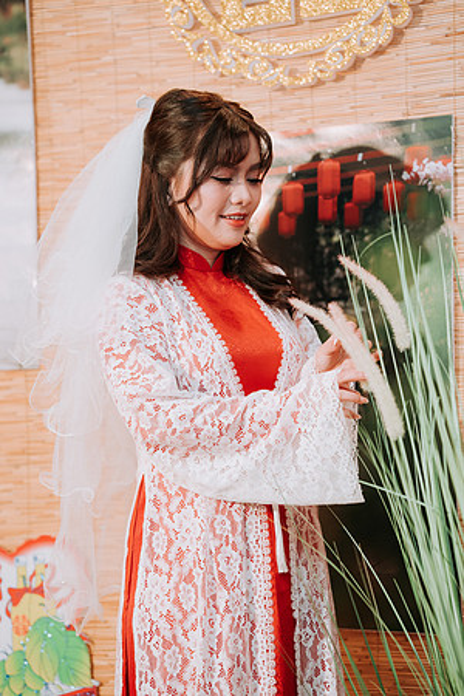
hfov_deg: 16.1
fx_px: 1643
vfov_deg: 23.9
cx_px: 232
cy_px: 348
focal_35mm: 85
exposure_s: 1/160
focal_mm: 85
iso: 1600
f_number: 2.8
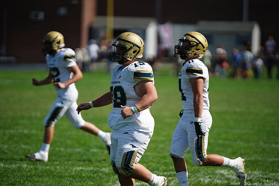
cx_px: 140
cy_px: 93
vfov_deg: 4.6
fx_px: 2325
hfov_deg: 6.9
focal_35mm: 300
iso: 400
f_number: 2.8
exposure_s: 1/6400
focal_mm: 300
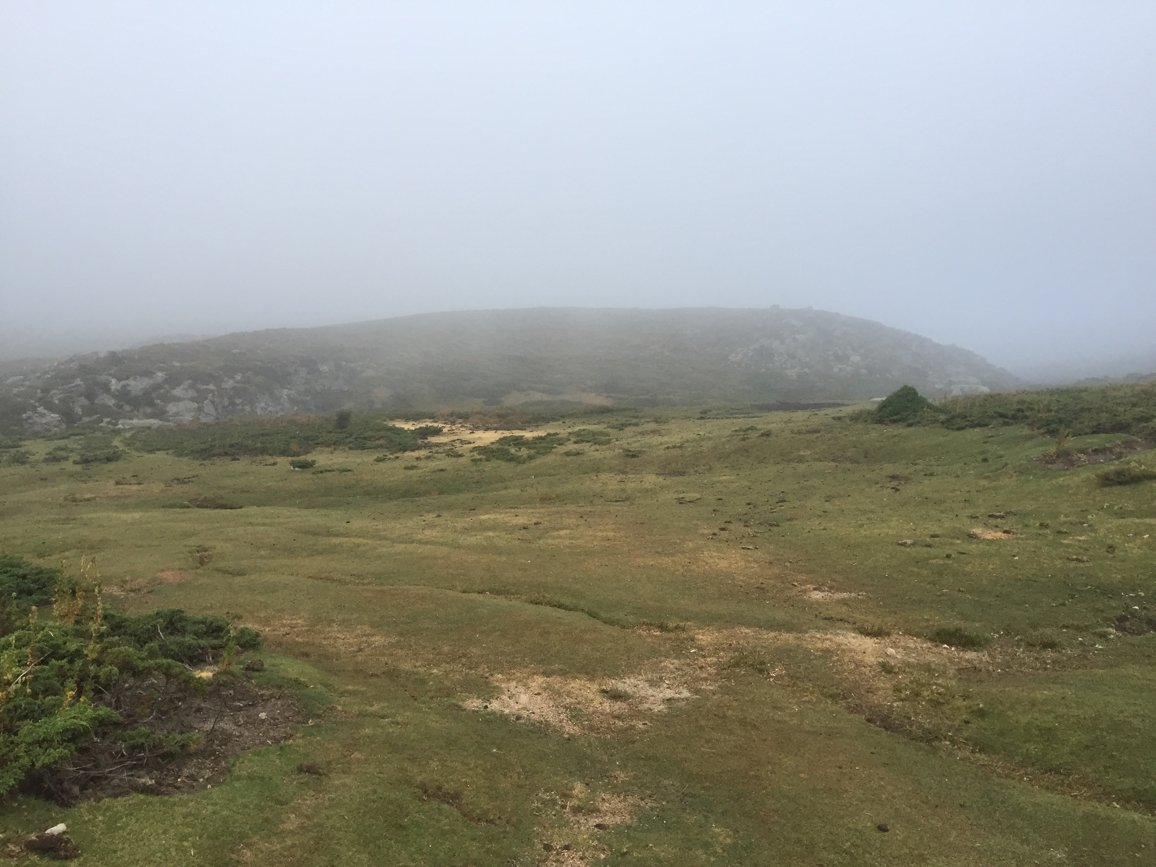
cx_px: 578
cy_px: 434
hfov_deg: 61.7
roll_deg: -1.5
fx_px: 968
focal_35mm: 29
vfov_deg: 48.2
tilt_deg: -4.1
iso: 50
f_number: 2.2
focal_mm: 4.15
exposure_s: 1/33
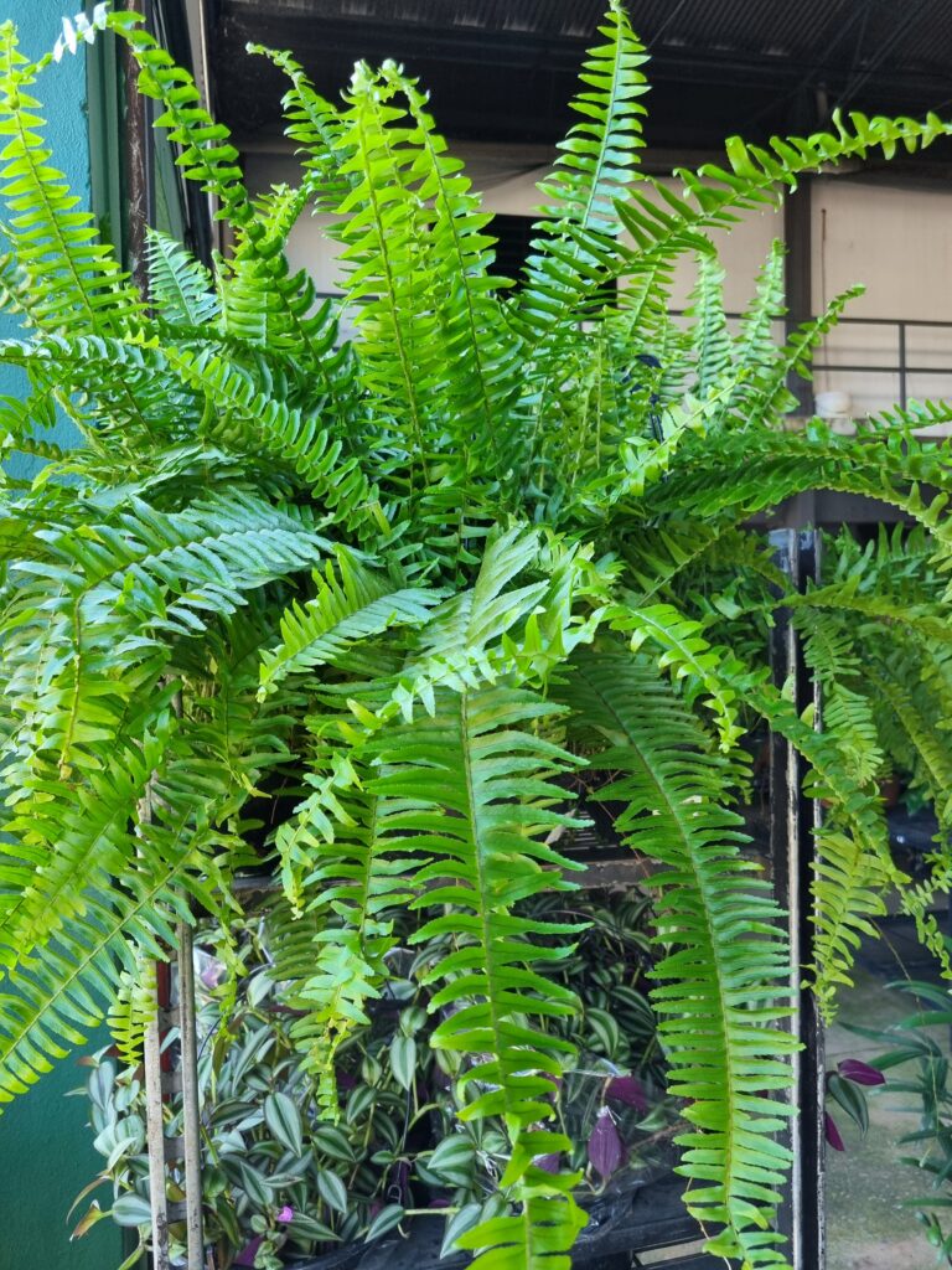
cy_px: 635
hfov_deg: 53.1
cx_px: 476
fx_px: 953
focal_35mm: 26
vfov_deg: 67.3
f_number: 1.8
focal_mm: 5.4
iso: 125
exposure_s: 1/120
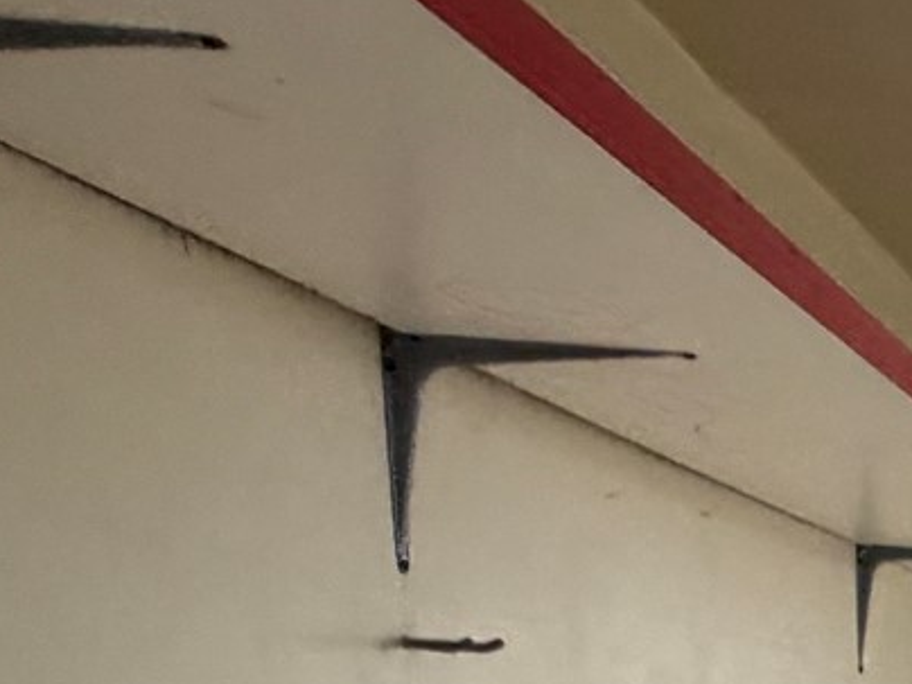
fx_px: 1871
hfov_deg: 22.0
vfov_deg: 18.3
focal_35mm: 71
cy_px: 1043
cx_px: 1422
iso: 250
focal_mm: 2.22
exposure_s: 1/121
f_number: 2.2
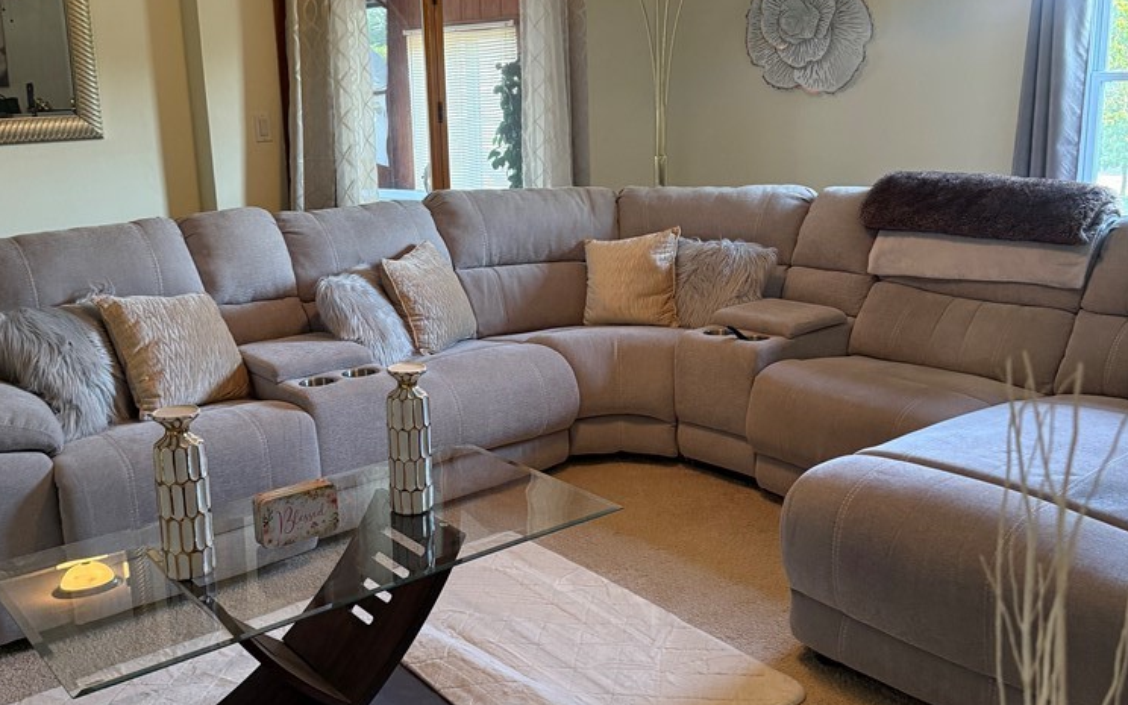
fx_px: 1076
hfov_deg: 55.3
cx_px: 552
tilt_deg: -11.5
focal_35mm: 35
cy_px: 323
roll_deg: +1.7
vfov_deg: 36.3
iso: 320
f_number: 1.78
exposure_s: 1/120
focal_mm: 6.76
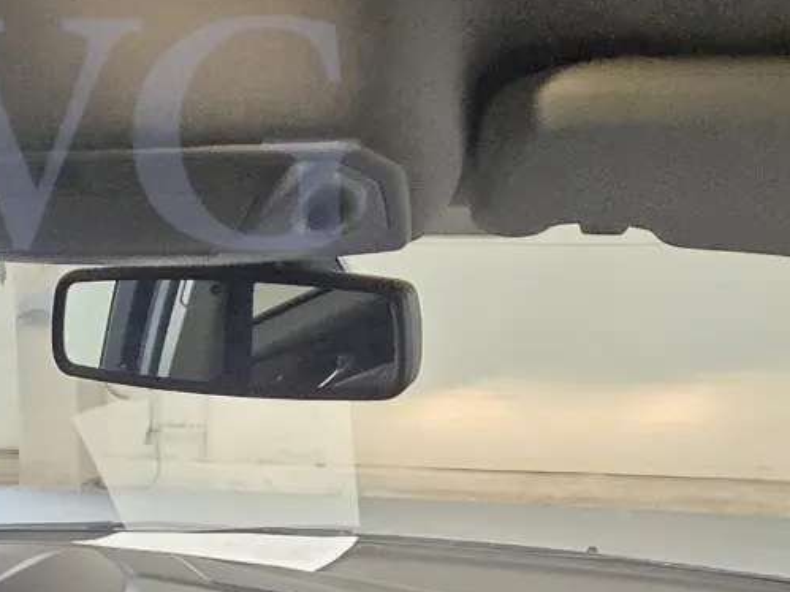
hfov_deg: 36.6
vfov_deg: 22.8
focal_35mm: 50
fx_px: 1141
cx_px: 133
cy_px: 926
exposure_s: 1/50
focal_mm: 2.2
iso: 320
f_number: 2.2
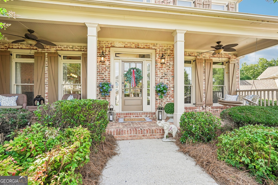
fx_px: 124
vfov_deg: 73.7
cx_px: 139
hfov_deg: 96.7
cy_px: 92
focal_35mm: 16
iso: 800
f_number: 8
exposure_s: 1/200
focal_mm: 16
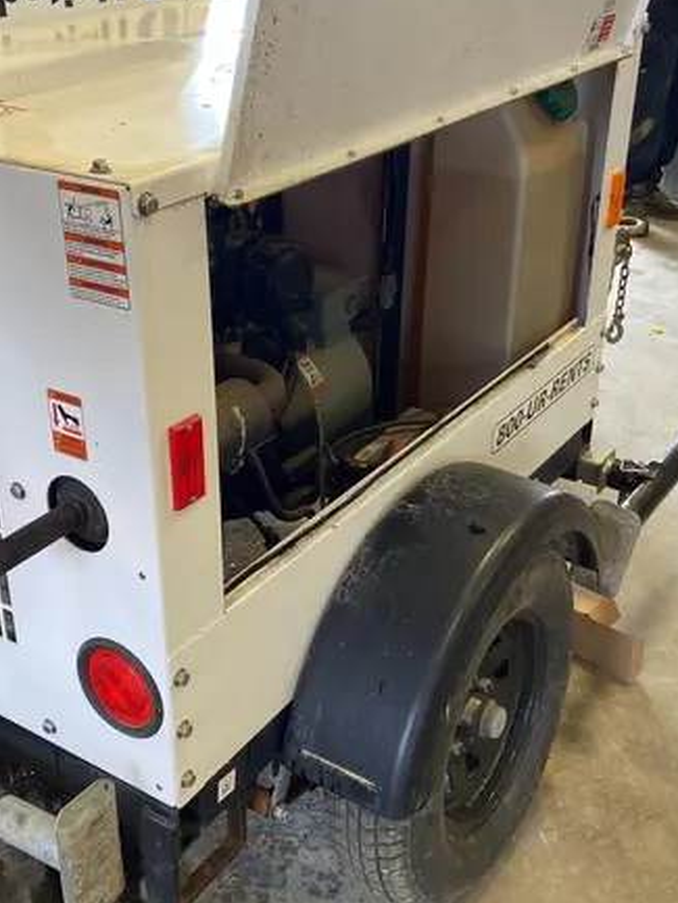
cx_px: 271
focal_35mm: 44
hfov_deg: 32.8
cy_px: 472
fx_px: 1148
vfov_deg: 42.9
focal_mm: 4.25
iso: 125
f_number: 1.8
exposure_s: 1/60
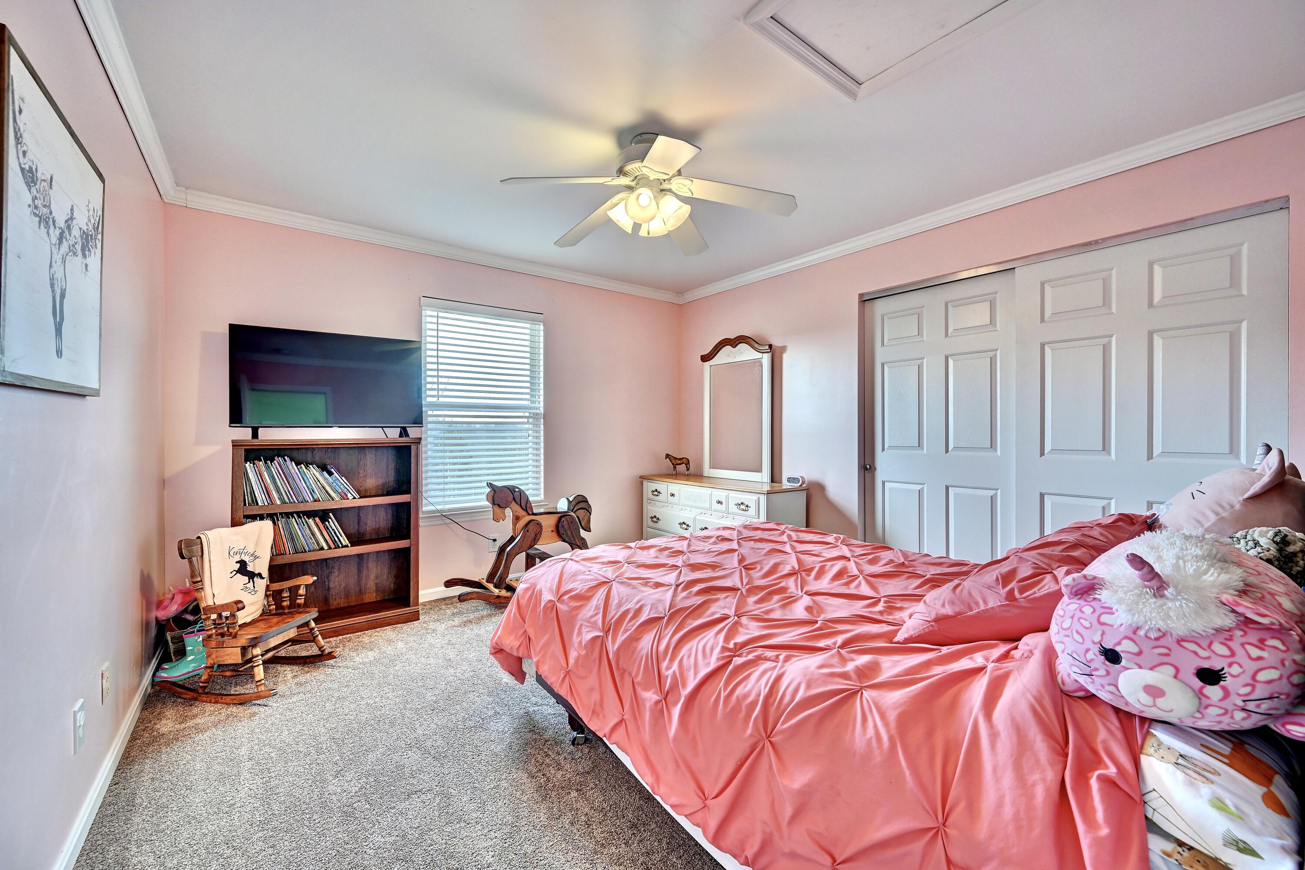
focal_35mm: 14
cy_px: 435
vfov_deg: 81.2
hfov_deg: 104.3
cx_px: 652
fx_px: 507
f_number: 8
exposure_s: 1/3.33
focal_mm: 14
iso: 250
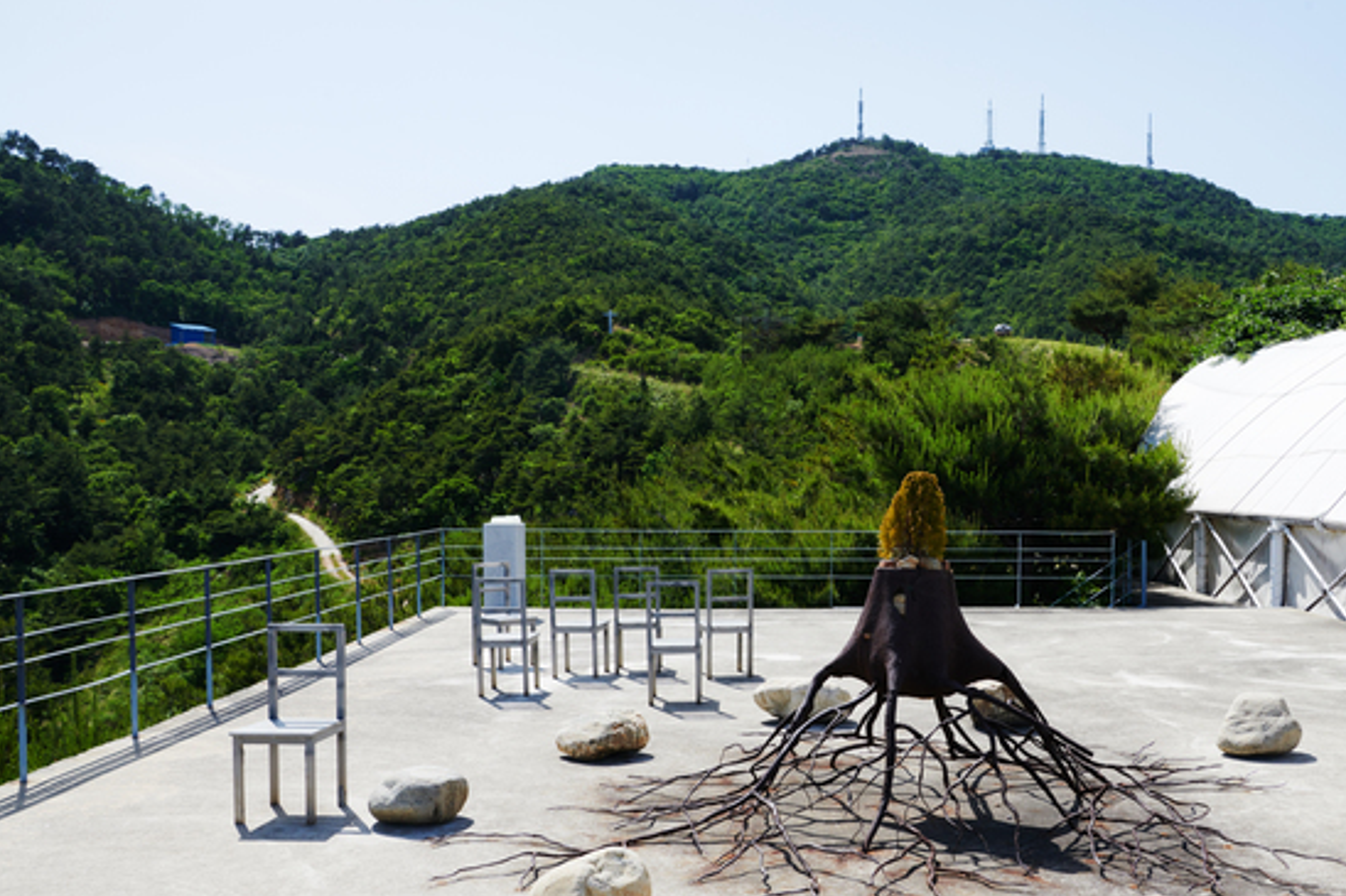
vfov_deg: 35.8
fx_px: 1383
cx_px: 807
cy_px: 535
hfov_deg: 51.6
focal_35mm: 37
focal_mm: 29
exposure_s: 1/200
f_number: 13
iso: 160
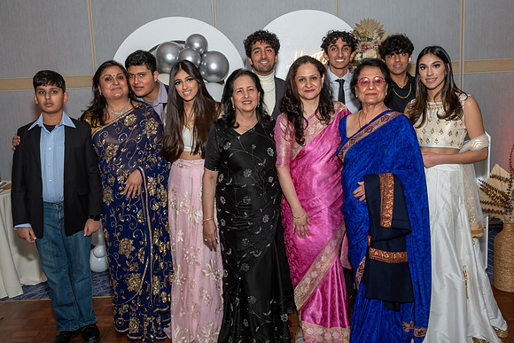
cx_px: 262
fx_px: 488
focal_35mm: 34
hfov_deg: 55.5
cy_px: 152
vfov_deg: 38.7
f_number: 8
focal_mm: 20
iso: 500
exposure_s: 1/250
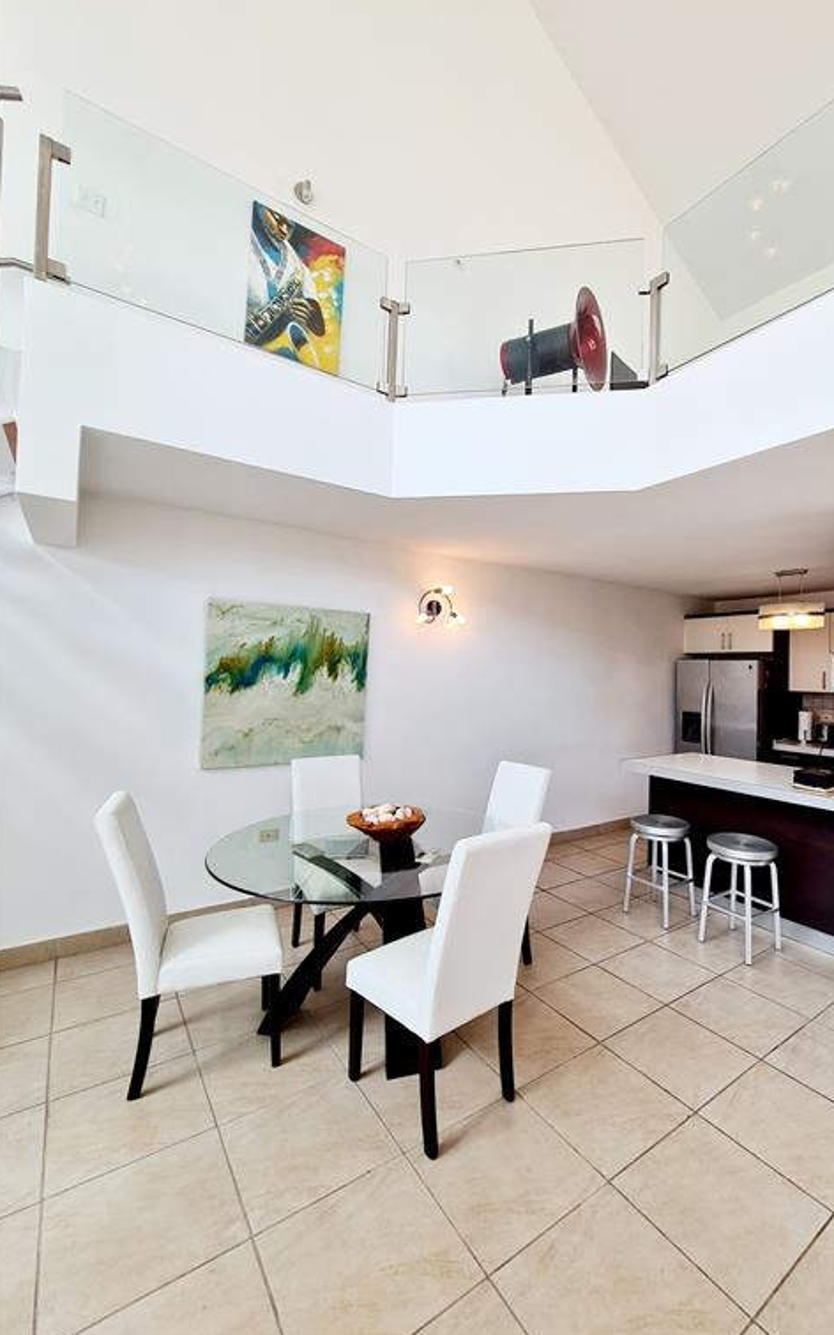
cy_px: 664
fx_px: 510
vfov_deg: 105.3
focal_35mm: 14
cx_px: 500
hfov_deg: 77.7
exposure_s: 1/147
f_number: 2.2
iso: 64
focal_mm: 2.2
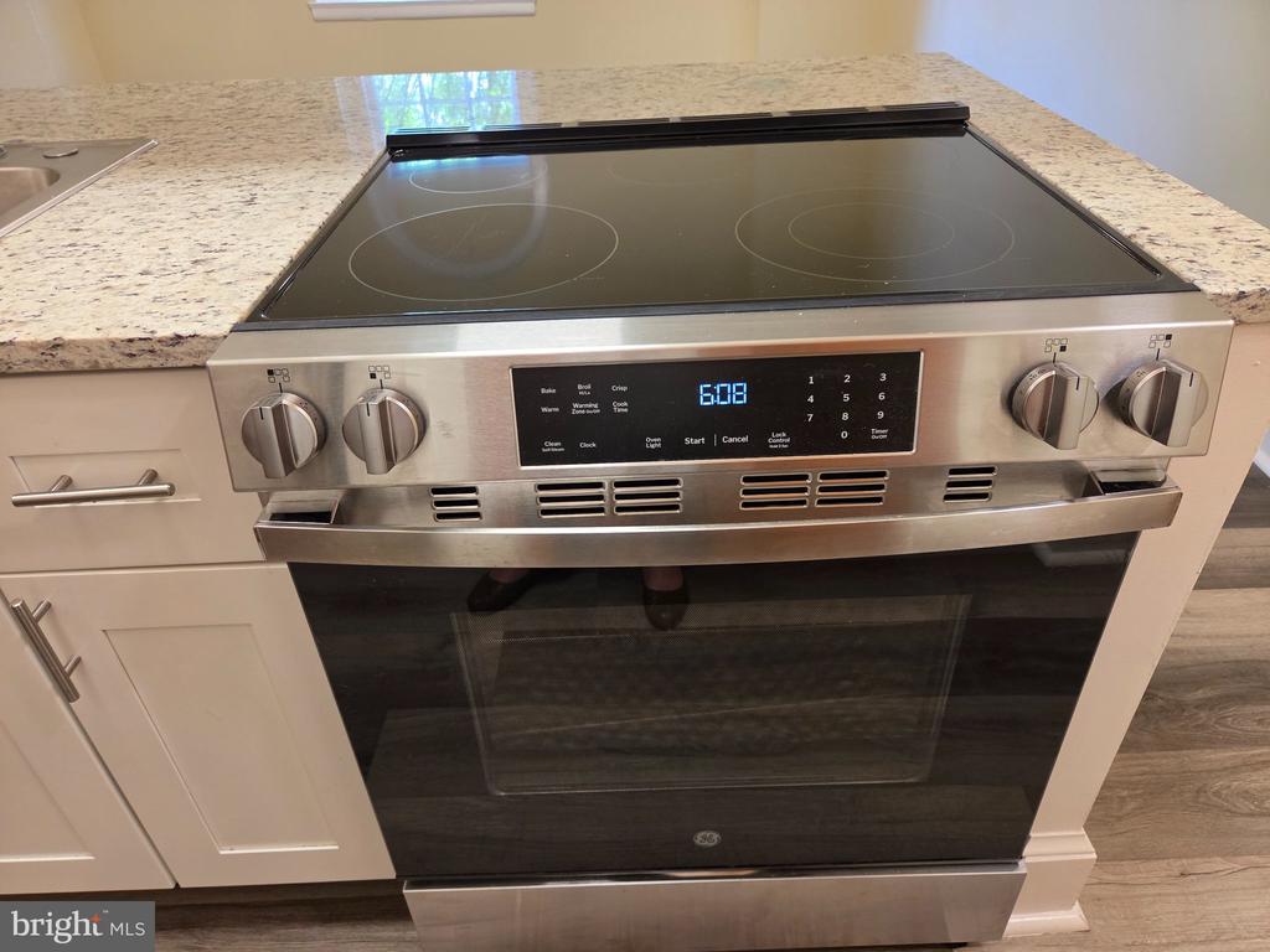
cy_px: 476
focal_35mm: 23
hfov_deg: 73.9
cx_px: 635
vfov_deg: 58.9
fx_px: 844
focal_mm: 5.4
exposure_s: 1/120
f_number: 1.8
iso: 320
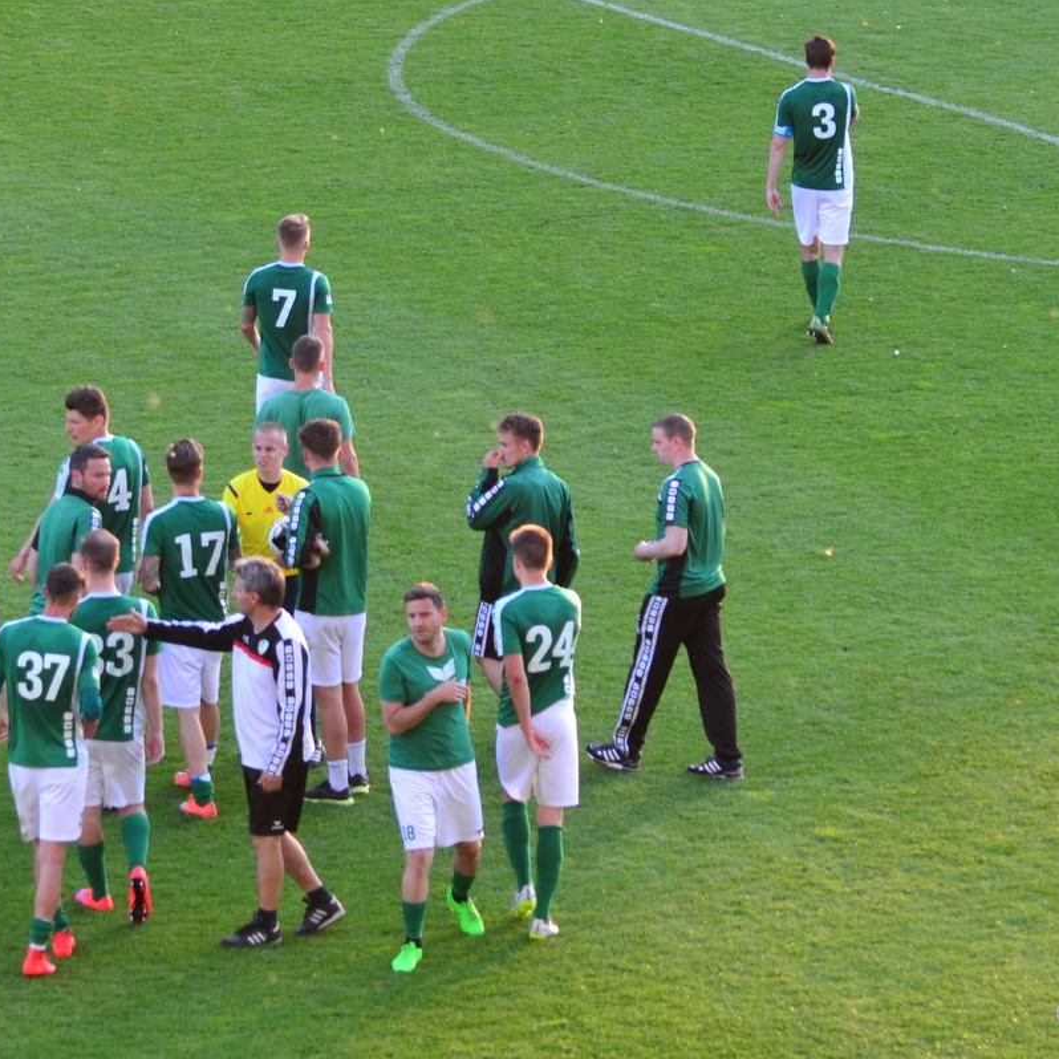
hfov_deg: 10.6
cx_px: 380
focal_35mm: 165
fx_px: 5711
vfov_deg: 10.6
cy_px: 529
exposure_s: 1/125
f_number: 4.5
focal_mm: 86
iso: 400
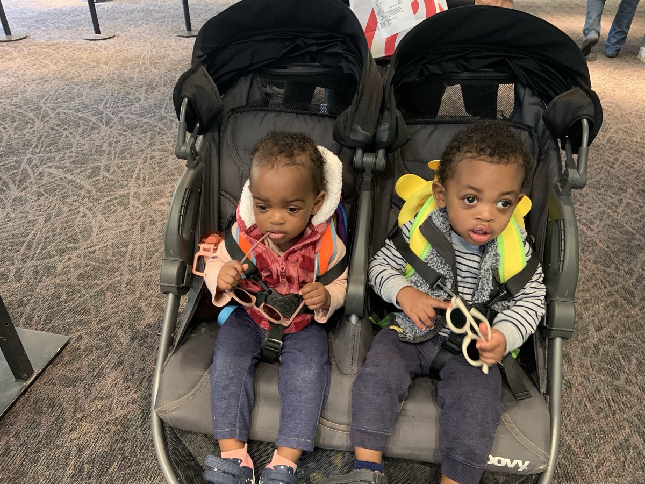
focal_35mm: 26
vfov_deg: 53.1
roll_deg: -2.3
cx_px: 322
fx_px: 484
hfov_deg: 67.3
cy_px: 242
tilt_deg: -34.9
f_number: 1.8
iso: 400
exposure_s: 1/30
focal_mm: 4.25
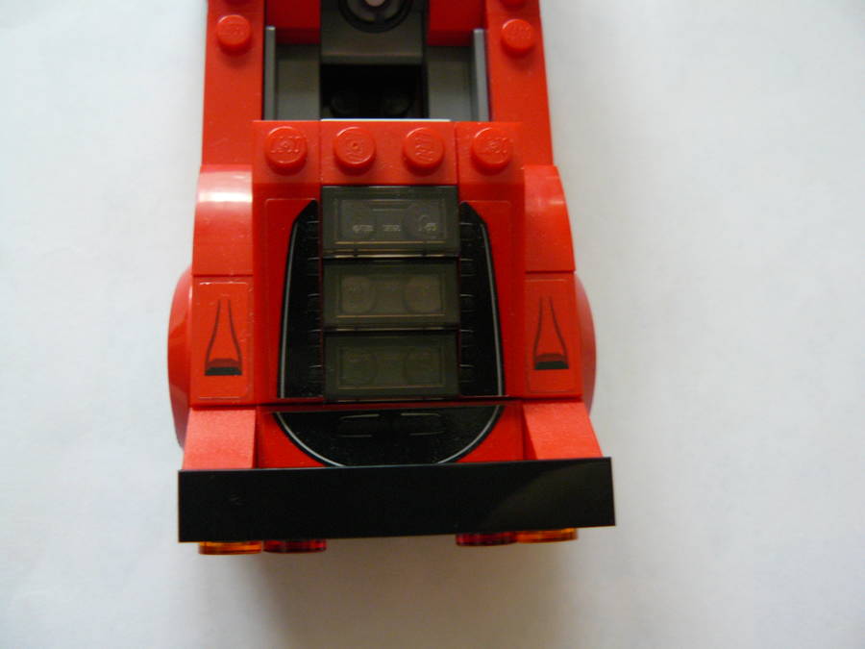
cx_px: 432
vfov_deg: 39.7
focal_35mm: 36
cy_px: 324
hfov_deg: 51.4
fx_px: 900
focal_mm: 6
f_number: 2.8
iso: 200
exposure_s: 1/6
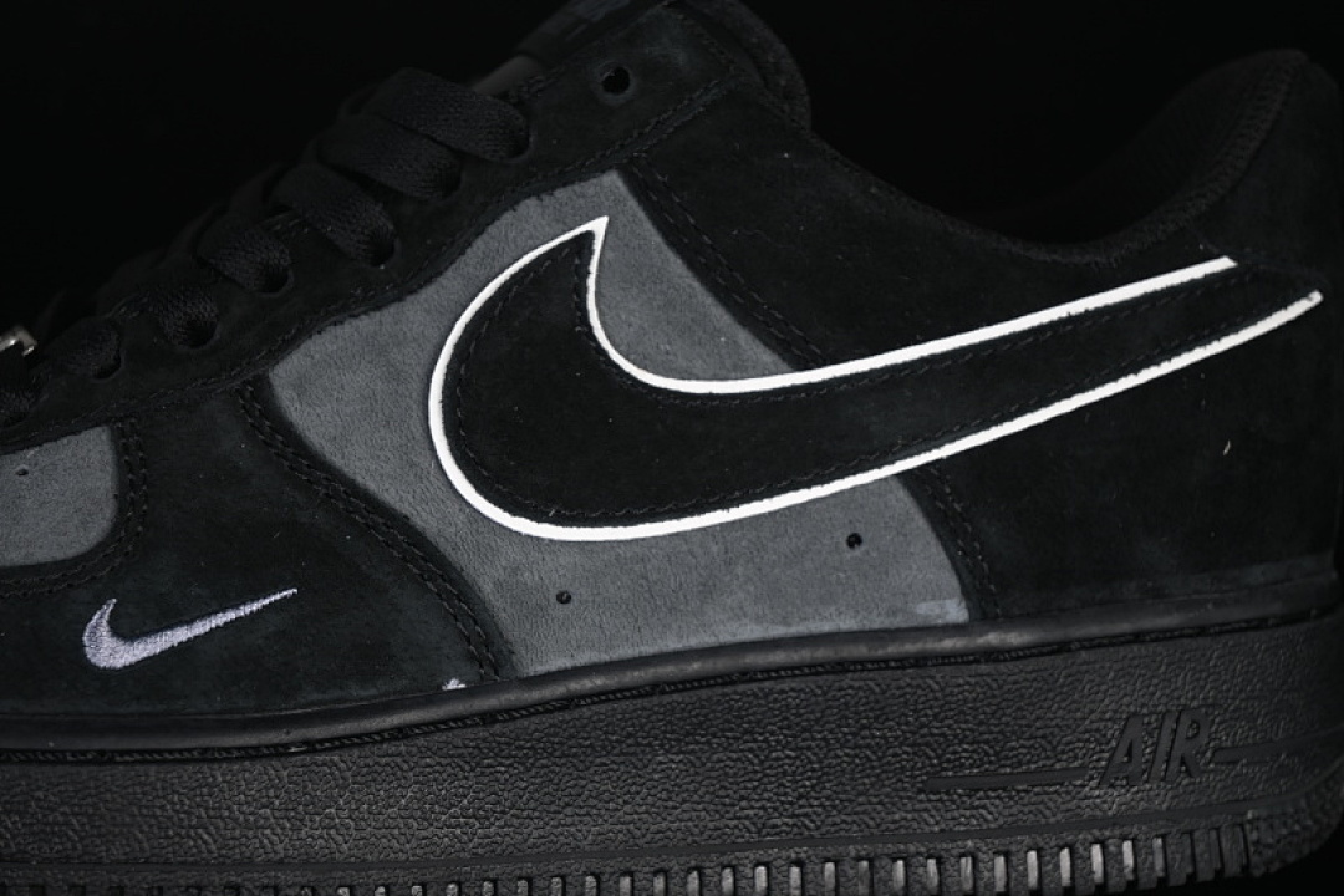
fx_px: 2800
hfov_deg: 27.0
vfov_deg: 18.2
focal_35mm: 75
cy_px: 448
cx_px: 672
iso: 160
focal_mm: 50
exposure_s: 1/50
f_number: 6.3
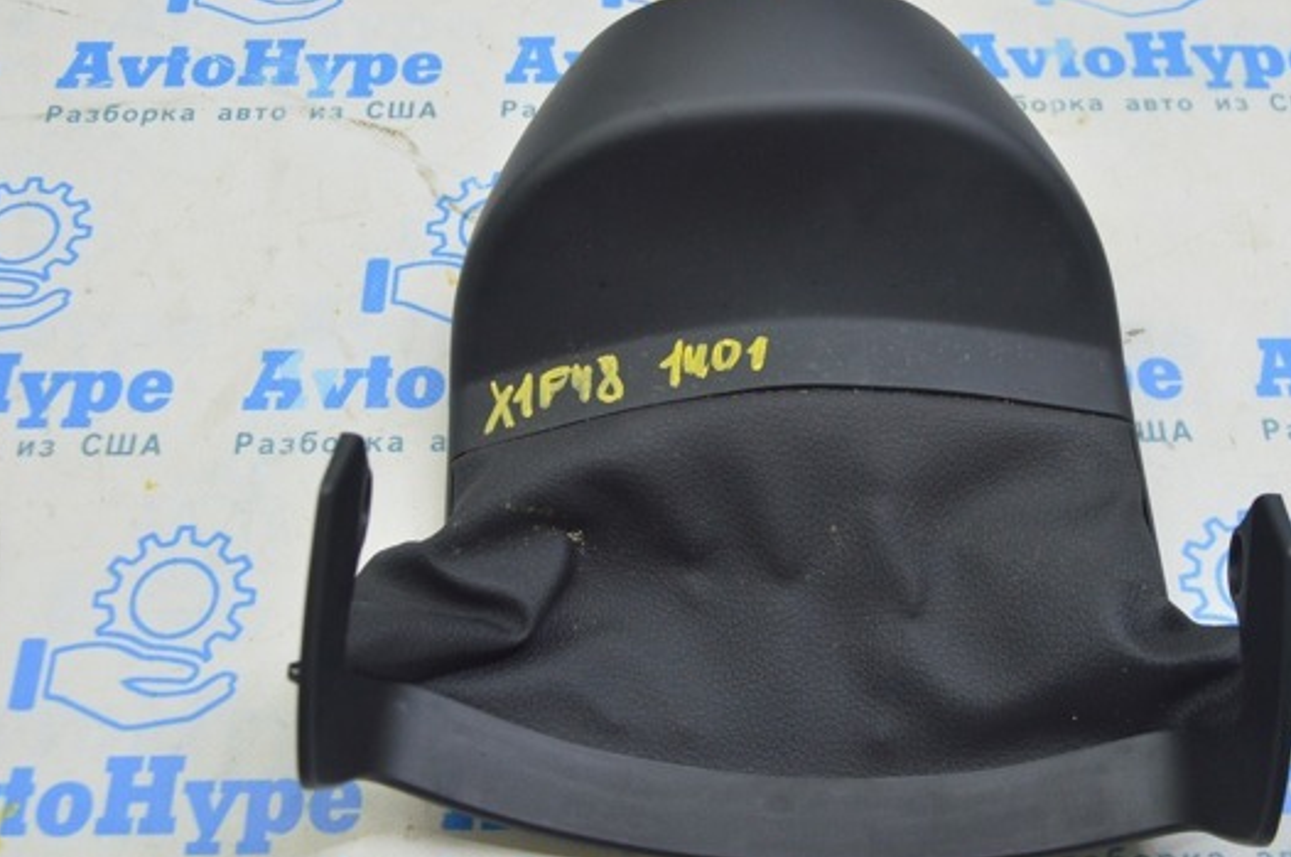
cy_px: 416
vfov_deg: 29.4
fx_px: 1633
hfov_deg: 43.0
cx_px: 746
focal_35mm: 46
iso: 400
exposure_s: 1/20
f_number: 5.6
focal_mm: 25
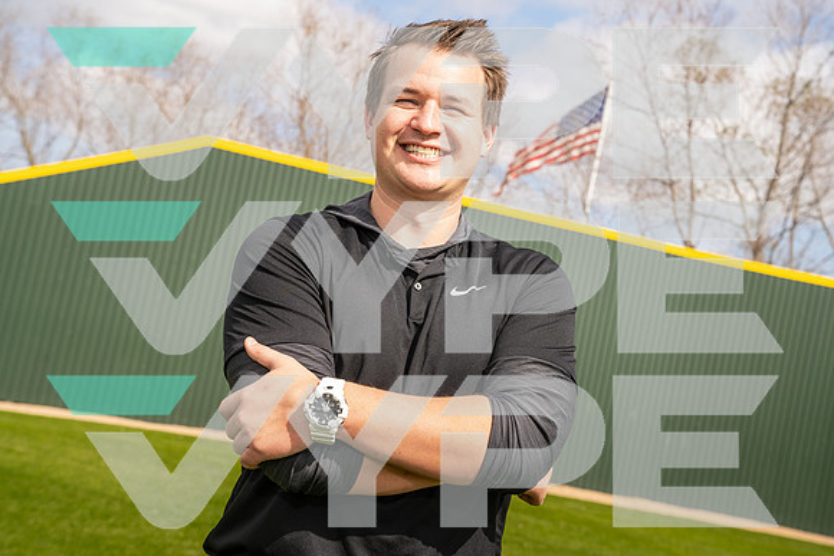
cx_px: 430
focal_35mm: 64
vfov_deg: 21.3
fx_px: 1481
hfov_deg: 31.5
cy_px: 287
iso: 100
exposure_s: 1/125
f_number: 8
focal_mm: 62
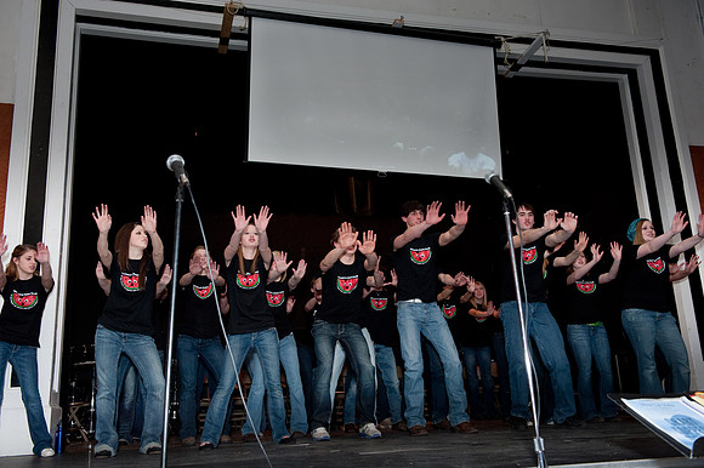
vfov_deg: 38.8
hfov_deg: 55.8
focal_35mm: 34
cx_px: 352
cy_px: 234
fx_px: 664
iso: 560
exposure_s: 1/180
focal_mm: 34
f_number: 5.6
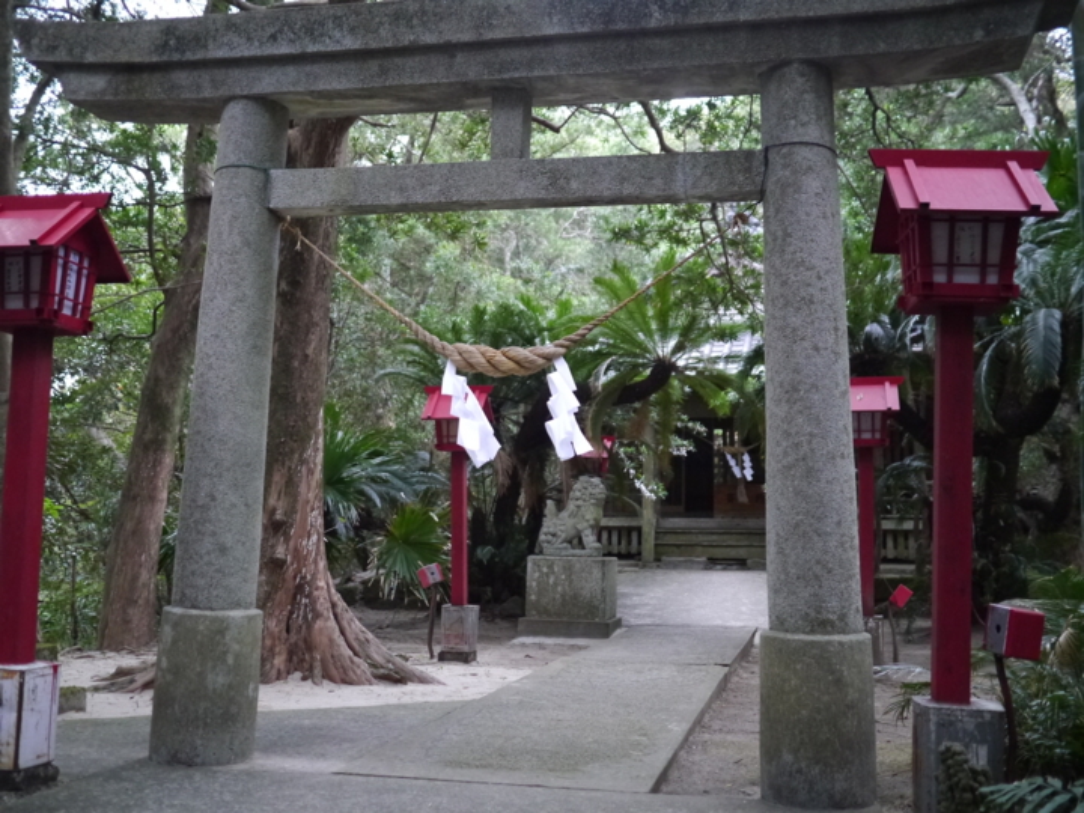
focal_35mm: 40
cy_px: 406
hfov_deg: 46.8
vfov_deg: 36.0
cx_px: 542
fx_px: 1253
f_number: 1.7
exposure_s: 1/125
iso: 1600
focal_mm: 20
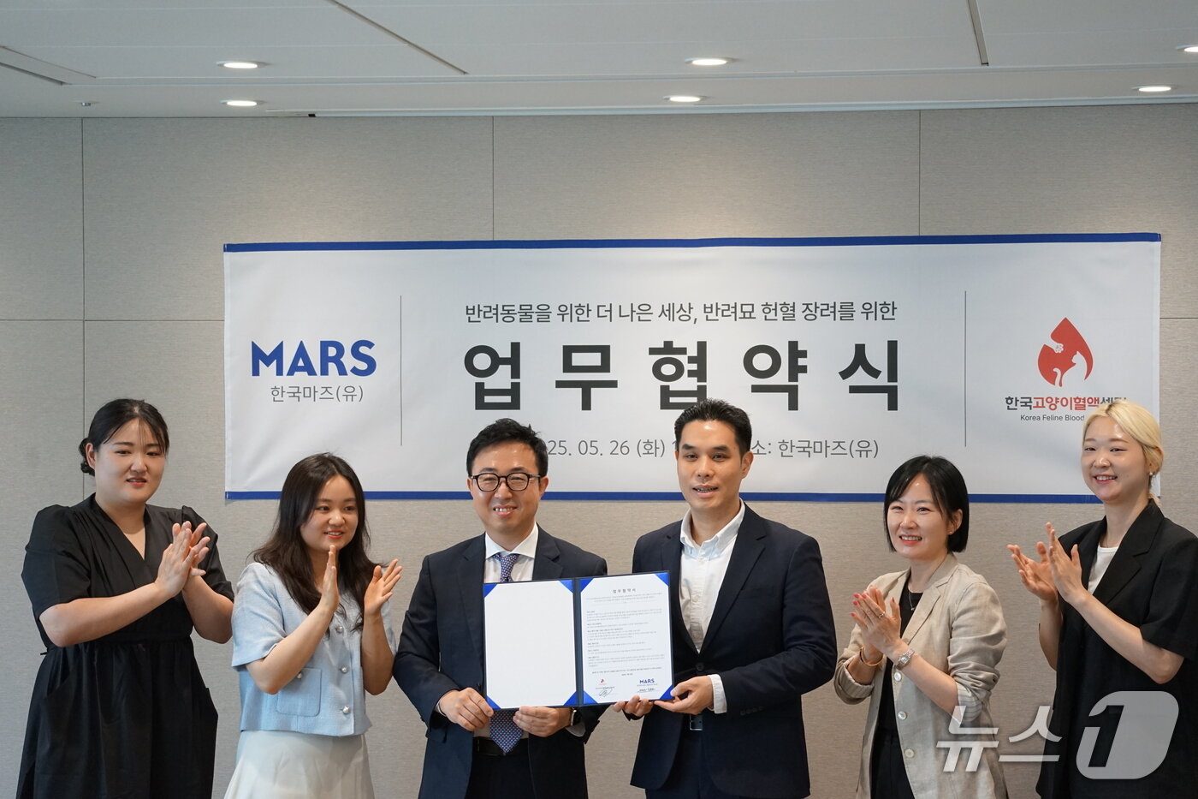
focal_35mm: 84
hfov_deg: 24.2
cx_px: 599
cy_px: 400
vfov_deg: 16.3
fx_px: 2795
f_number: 4.5
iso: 2000
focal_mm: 84
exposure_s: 1/160
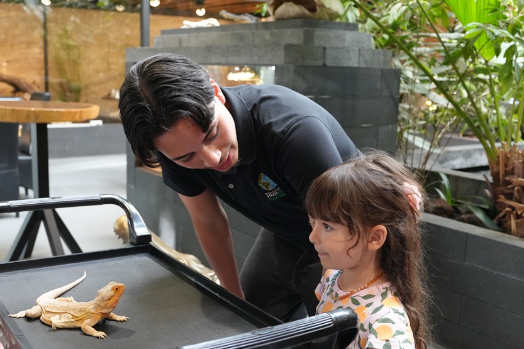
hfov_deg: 46.4
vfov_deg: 31.9
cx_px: 260
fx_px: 611
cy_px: 167
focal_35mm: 42
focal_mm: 35
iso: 5000
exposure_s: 1/160
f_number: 4
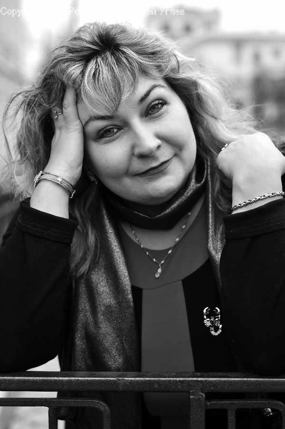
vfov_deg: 27.0
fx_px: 892
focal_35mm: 75
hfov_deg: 18.2
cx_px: 142
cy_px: 214
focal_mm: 50
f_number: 3.2
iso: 100
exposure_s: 1/50
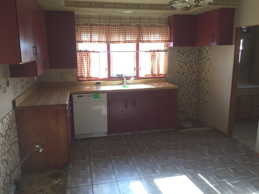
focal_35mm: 29
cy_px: 97
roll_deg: +0.5
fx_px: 217
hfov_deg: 61.7
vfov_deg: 48.2
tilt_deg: -12.1
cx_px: 130
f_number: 2.2
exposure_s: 1/40
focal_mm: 4.15
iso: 32
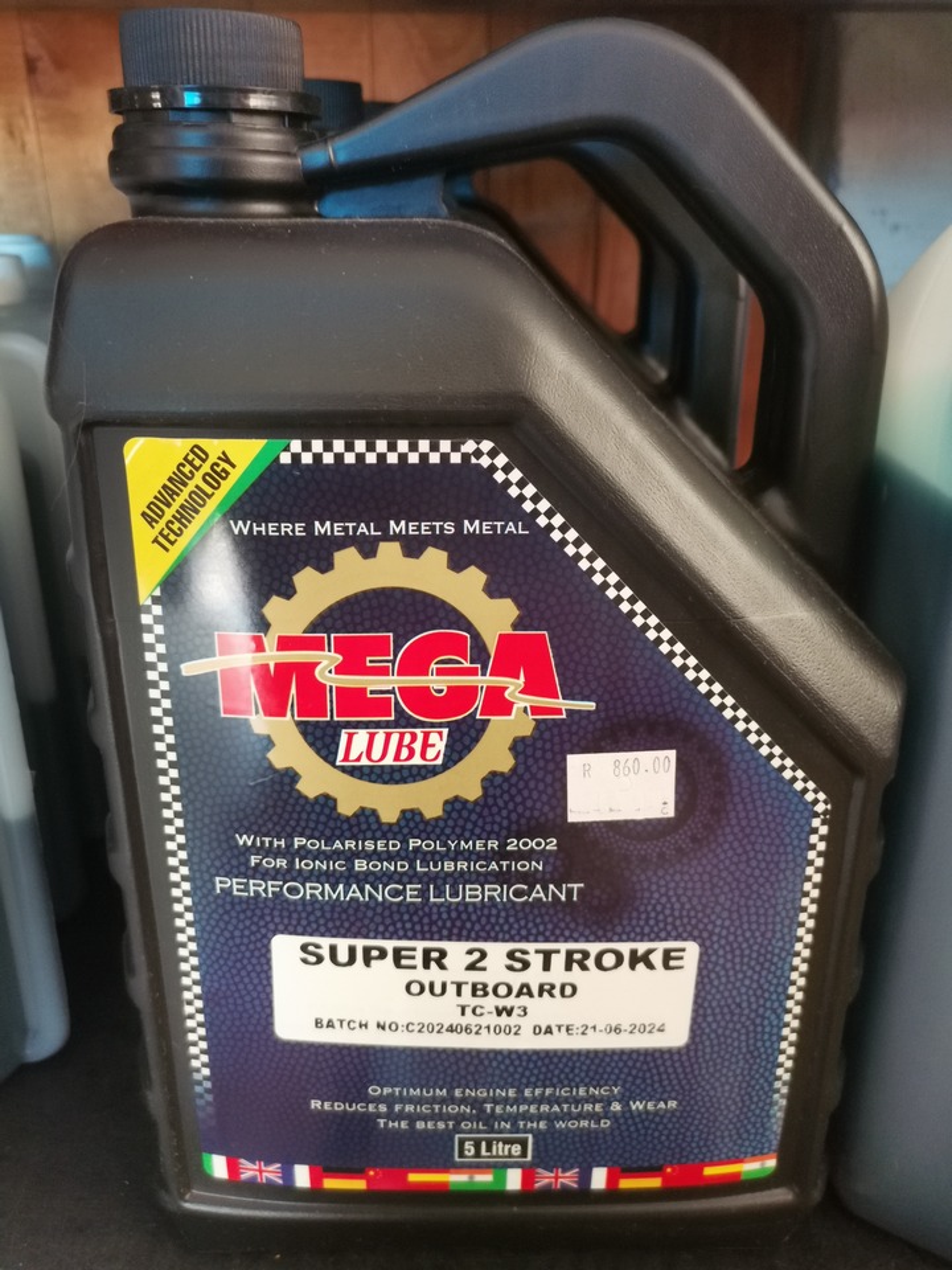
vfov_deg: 65.3
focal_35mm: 27
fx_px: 990
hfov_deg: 51.4
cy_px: 635
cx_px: 476
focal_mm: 4.75
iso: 400
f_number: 1.8
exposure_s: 1/25.7
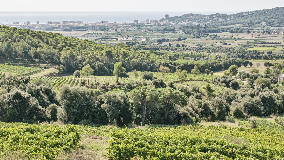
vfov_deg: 19.4
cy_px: 84
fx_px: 467
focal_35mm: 62
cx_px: 117
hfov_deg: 33.8
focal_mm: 30
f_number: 13
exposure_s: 1/640
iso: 400
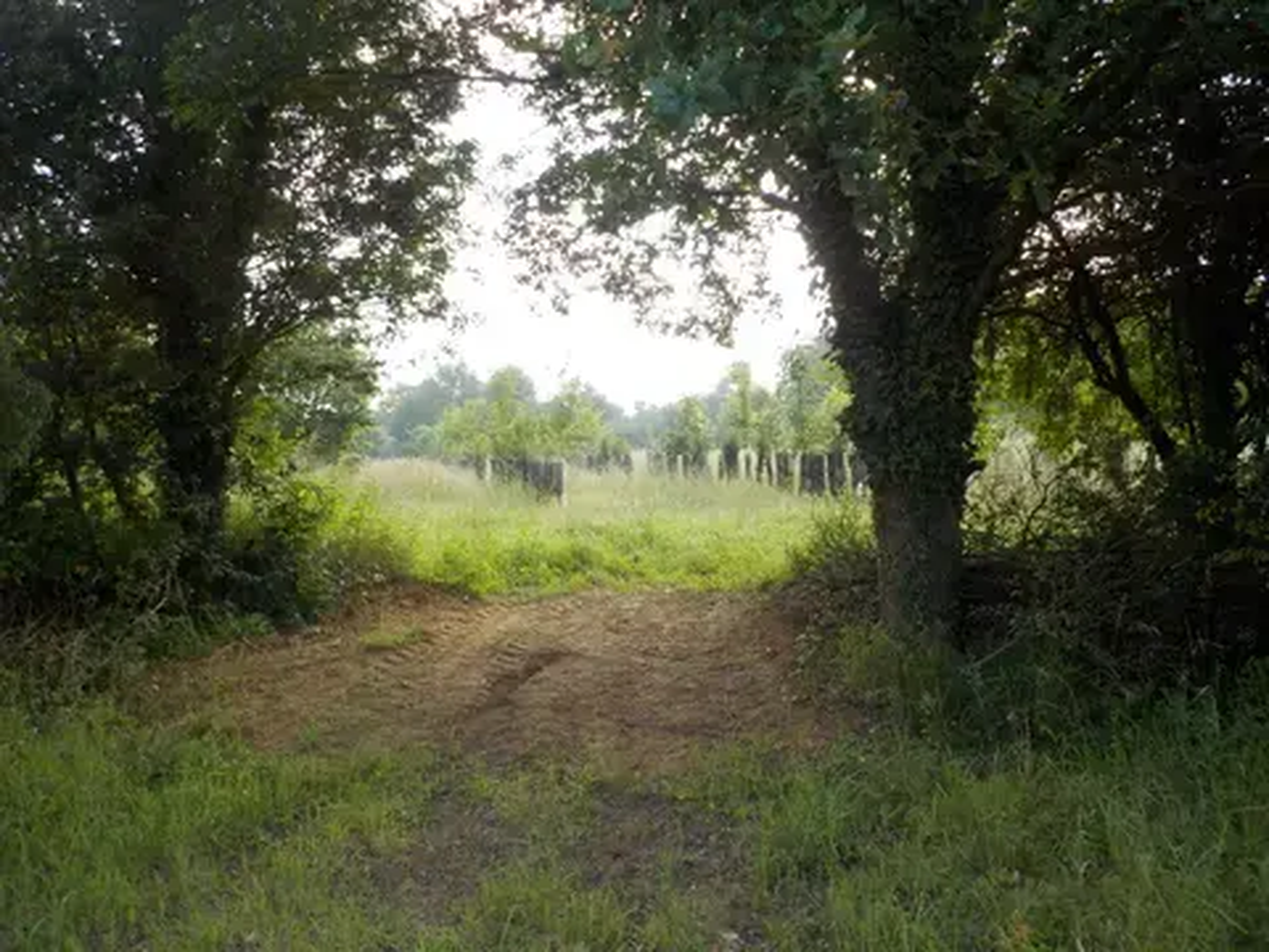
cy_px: 476
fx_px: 1100
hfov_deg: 60.0
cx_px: 634
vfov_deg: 46.8
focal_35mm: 30
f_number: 3.3
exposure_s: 1/200
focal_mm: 4.1
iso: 125
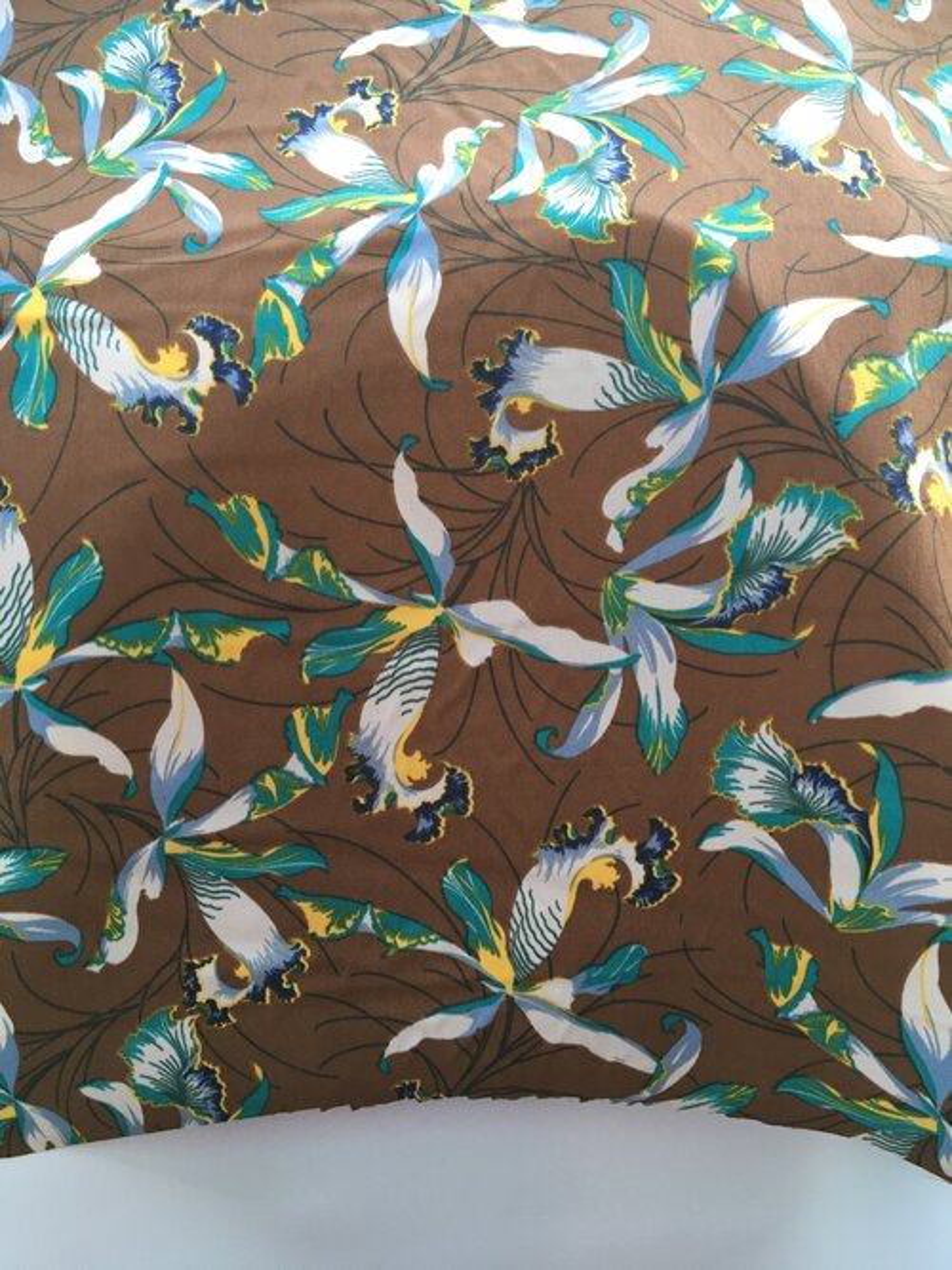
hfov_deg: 48.2
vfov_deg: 61.7
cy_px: 635
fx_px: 1064
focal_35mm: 29
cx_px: 476
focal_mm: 4.15
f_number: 2.2
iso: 125
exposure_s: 1/33
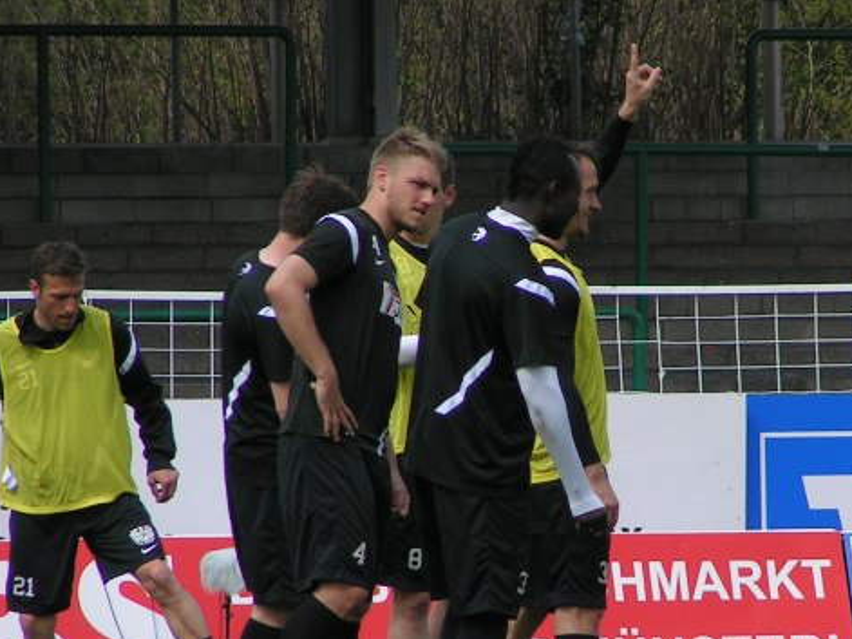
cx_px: 604
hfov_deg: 3.1
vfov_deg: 2.3
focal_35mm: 645
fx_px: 15871
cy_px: 454
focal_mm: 58
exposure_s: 1/800
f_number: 3.5
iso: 50
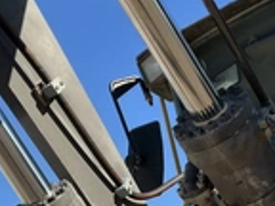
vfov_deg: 18.8
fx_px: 620
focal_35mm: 78
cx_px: 229
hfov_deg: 24.5
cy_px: 145
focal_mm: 3
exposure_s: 1/1015
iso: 25
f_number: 1.8
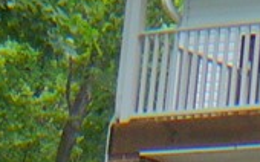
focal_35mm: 313
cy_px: -6
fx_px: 2216
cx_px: 717
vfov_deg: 4.2
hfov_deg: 6.3
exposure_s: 1/200
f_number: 3.4
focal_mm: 7.3
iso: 80
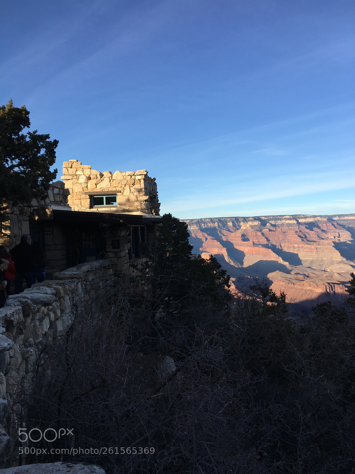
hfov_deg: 48.2
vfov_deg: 61.7
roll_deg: +3.2
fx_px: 397
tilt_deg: -1.3
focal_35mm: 29
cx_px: 178
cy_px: 237
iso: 25
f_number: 2.2
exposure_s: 1/818
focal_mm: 4.15
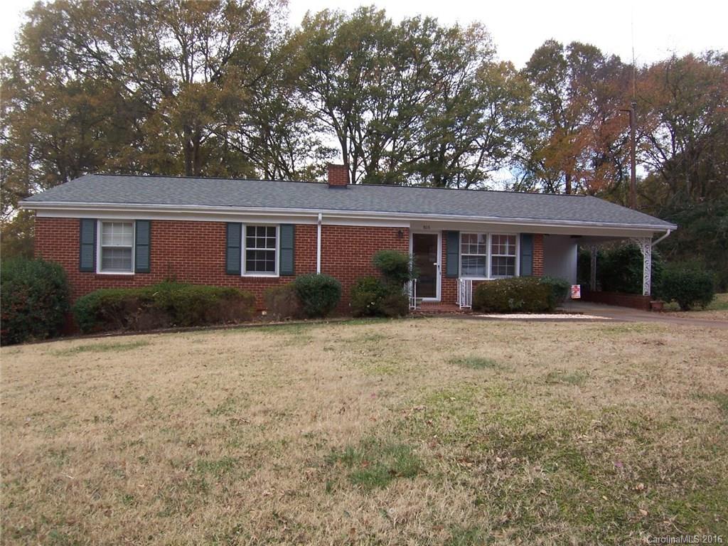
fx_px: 484
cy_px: 273
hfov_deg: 73.9
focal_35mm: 23
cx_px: 364
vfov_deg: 58.9
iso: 64
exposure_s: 1/100
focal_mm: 3.8
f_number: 5.6
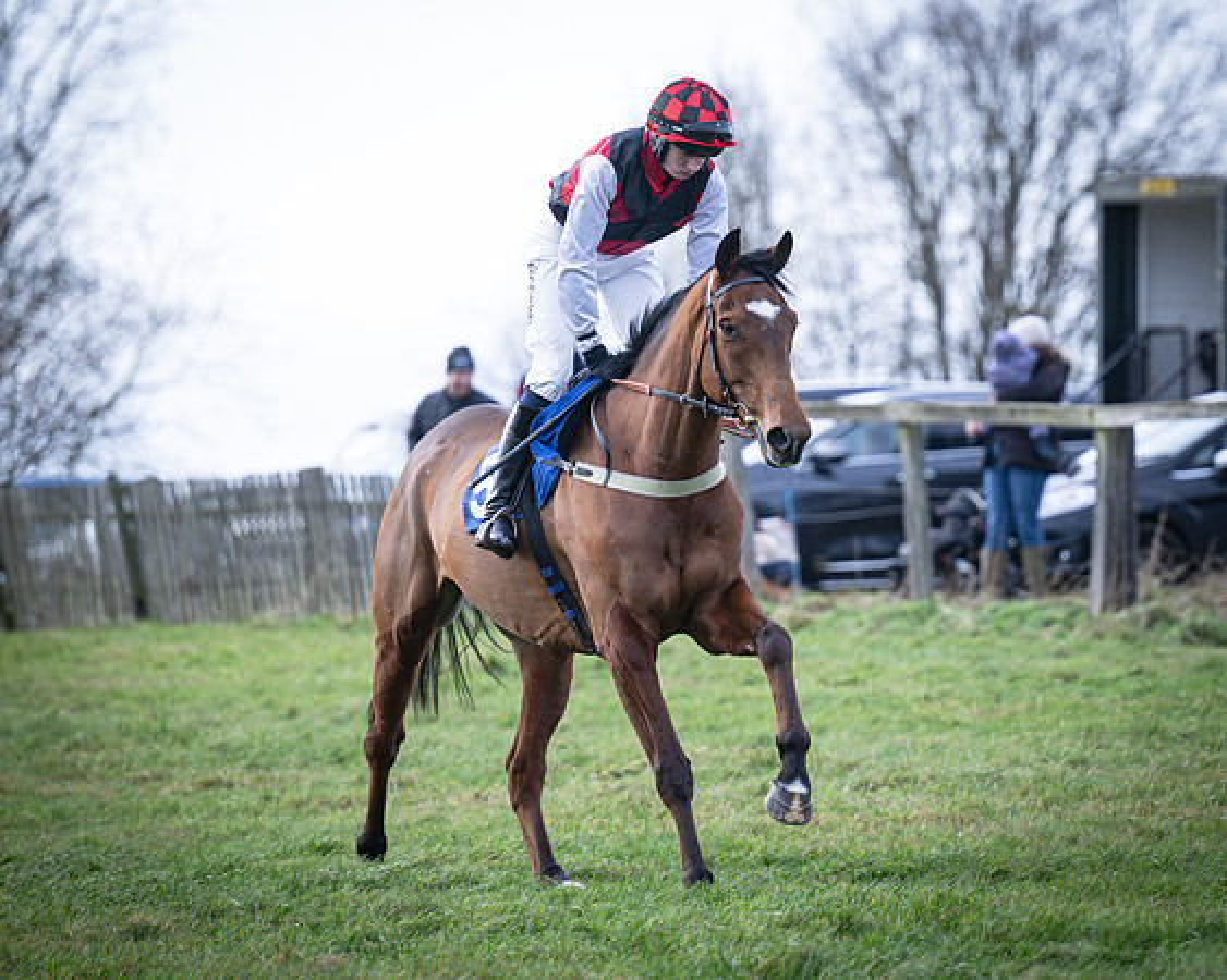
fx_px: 12431
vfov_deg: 4.5
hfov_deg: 5.6
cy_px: 390
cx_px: 815
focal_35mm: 342
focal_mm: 150
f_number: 2.8
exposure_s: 1/1000
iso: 400
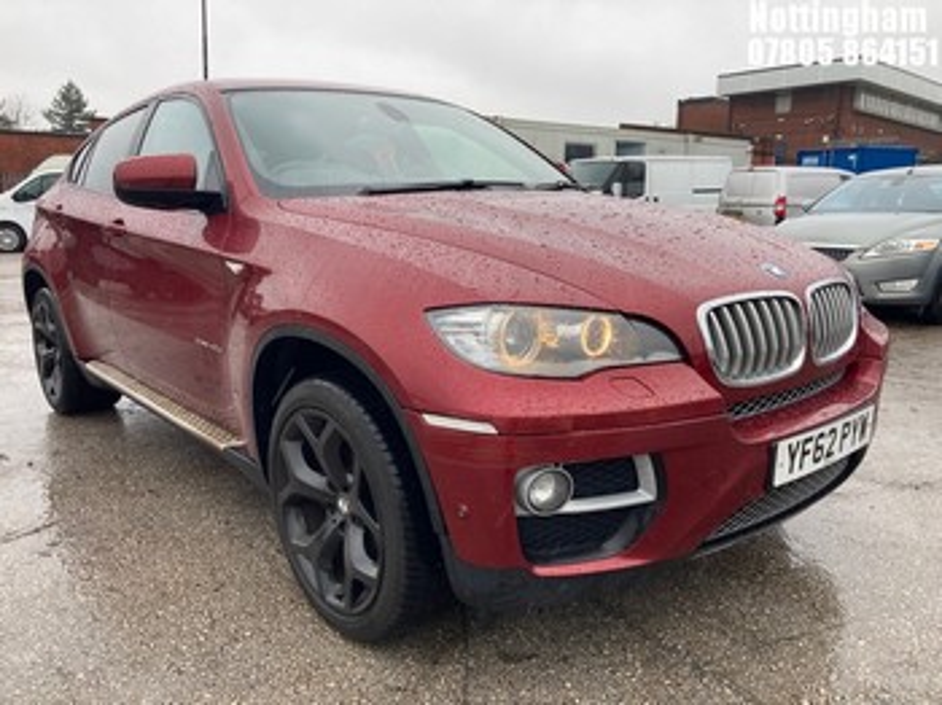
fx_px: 761
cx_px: 471
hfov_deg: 63.5
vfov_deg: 49.7
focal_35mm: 28
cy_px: 352
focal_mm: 3.99
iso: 32
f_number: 1.8
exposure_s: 1/121
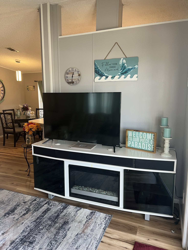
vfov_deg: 67.3
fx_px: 188
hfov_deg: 53.1
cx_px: 94
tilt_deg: -9.4
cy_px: 125
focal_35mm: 26
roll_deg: +1.4
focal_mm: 5.7
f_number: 1.5
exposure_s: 1/60
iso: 80
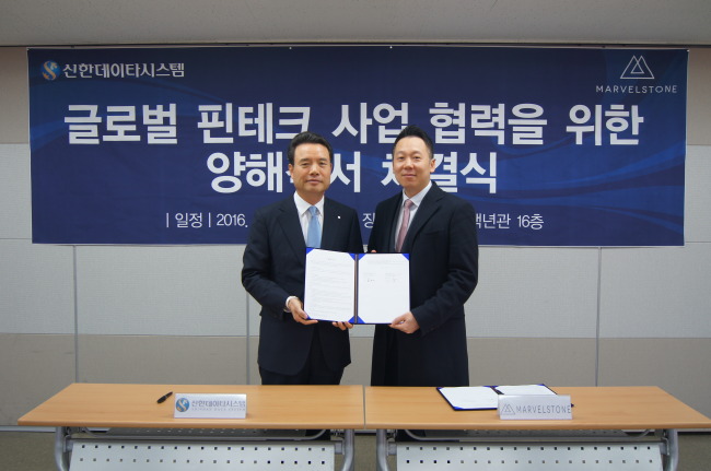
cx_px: 356
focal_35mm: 36
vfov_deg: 36.7
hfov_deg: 53.2
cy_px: 236
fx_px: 710
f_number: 4
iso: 200
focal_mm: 24
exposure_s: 1/40
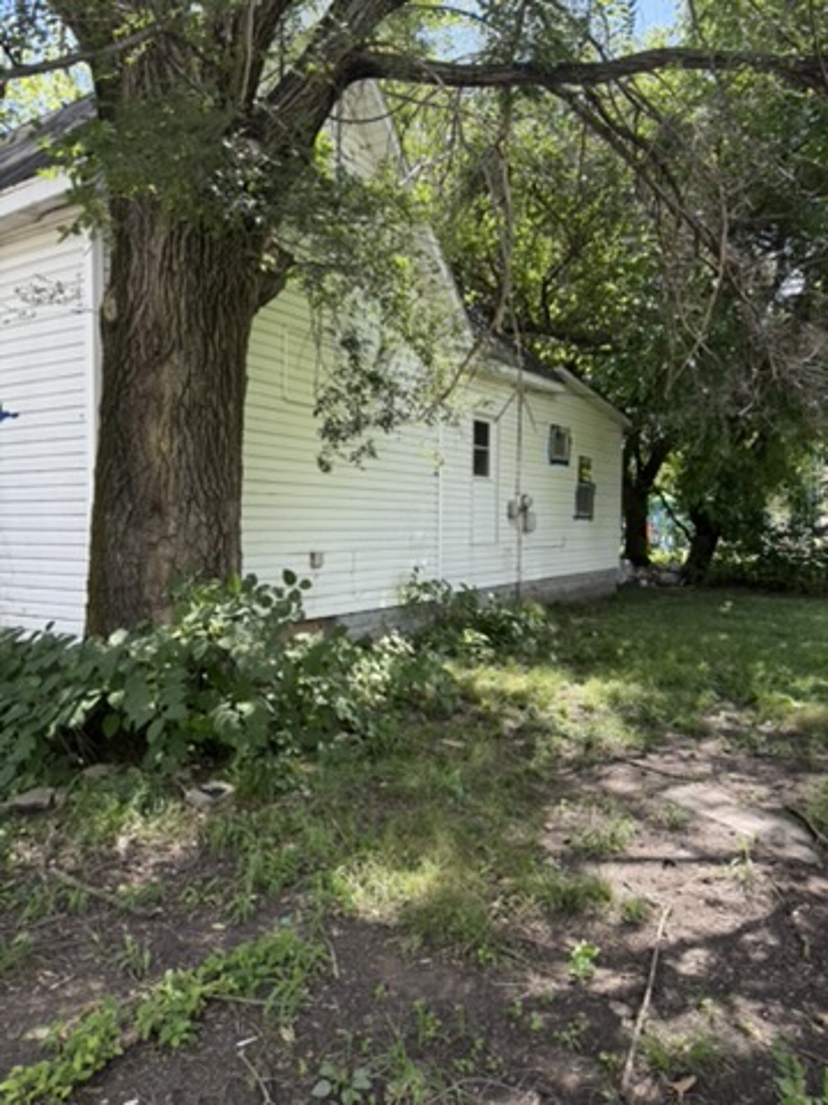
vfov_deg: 71.6
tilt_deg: -0.4
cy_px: 552
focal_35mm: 24
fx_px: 765
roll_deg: +0.0
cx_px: 414
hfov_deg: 56.8
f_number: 1.78
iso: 80
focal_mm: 6.76
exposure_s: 1/473
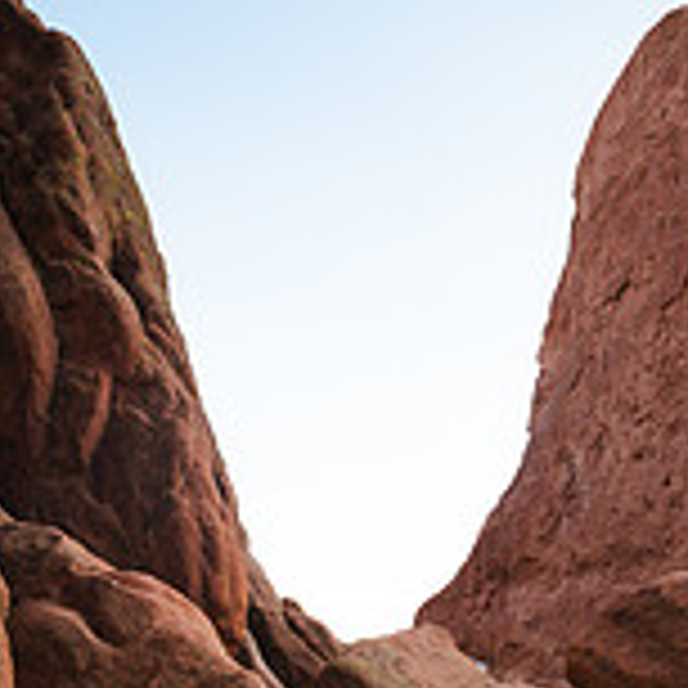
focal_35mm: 35
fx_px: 787
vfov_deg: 36.4
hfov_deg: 44.8
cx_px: 555
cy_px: 827
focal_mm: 14
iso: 160
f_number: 4
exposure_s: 1/125
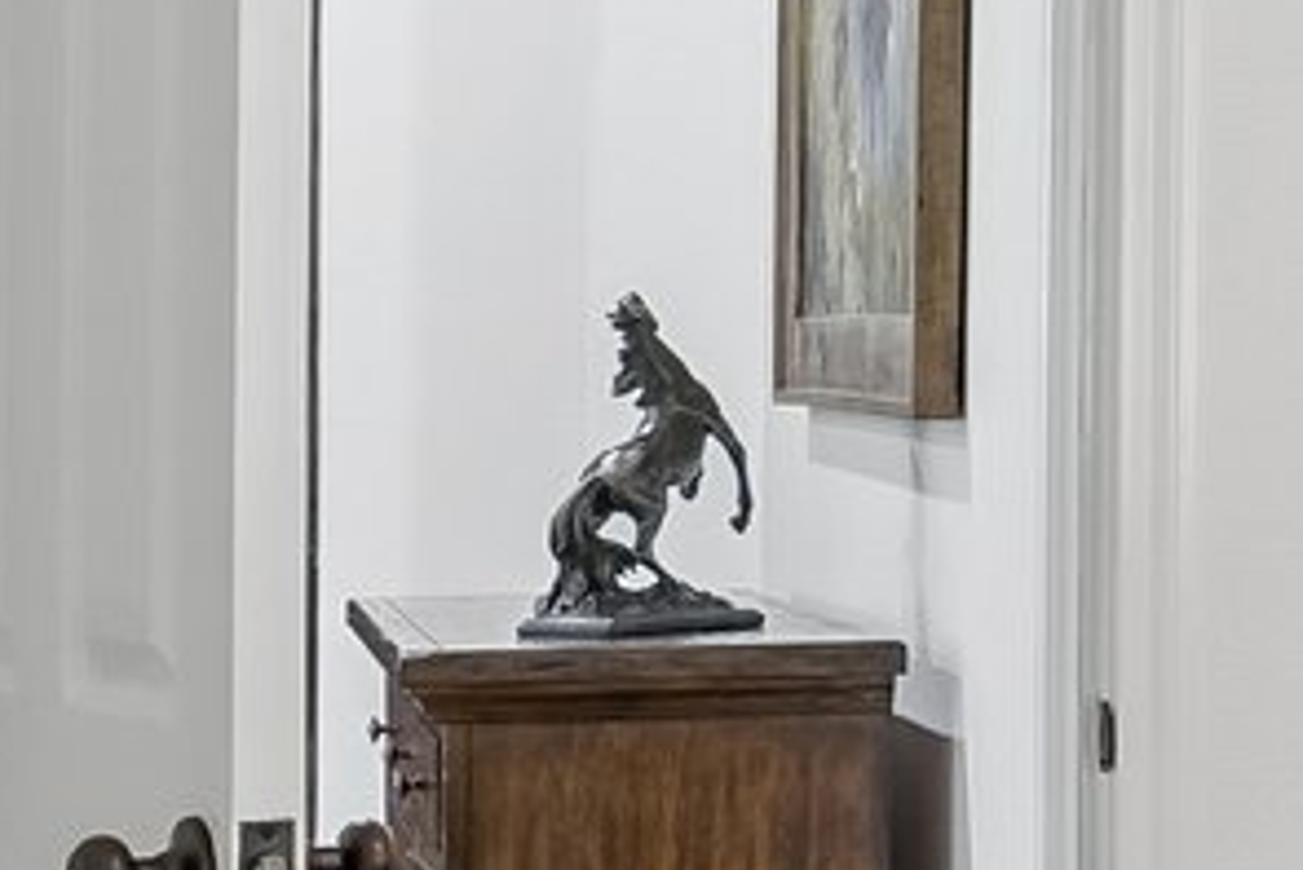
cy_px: 409
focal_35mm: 111
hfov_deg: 11.8
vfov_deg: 12.4
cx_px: 3723
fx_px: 4019
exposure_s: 1/5
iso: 400
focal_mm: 16
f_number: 8
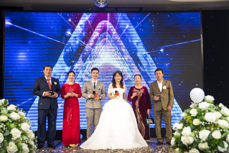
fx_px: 242
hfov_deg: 50.7
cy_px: 76
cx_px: 114
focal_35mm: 38
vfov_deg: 35.1
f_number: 4
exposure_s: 1/250
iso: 1100
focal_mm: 38
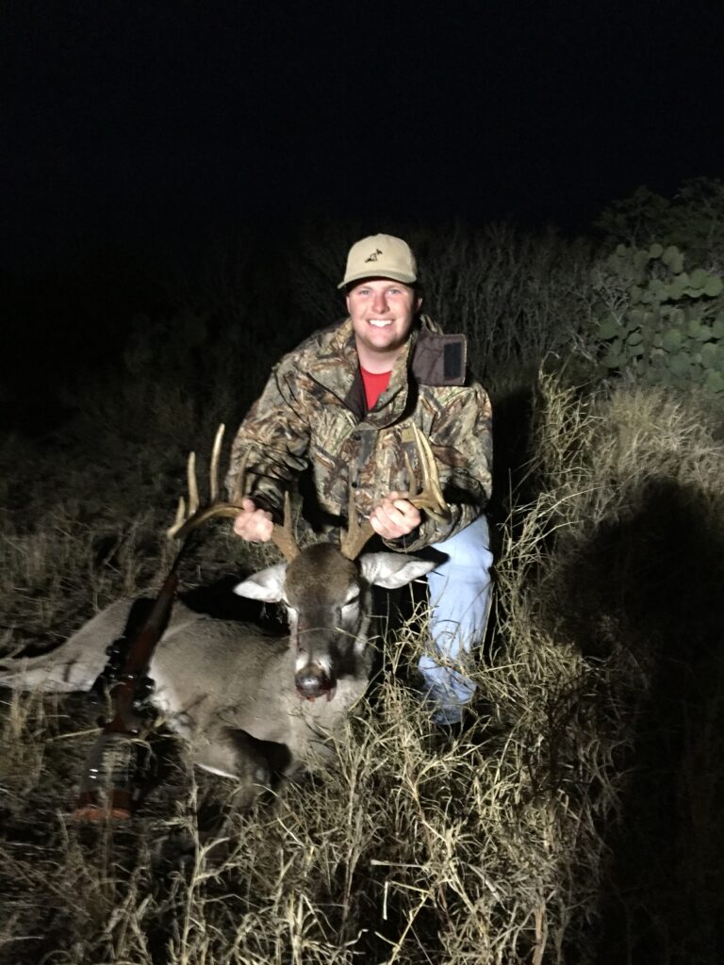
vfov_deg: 61.7
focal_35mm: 29
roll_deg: +0.3
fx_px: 809
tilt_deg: -9.3
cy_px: 482
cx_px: 362
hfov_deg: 48.2
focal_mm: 4.15
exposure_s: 1/15
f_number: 2.2
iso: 250
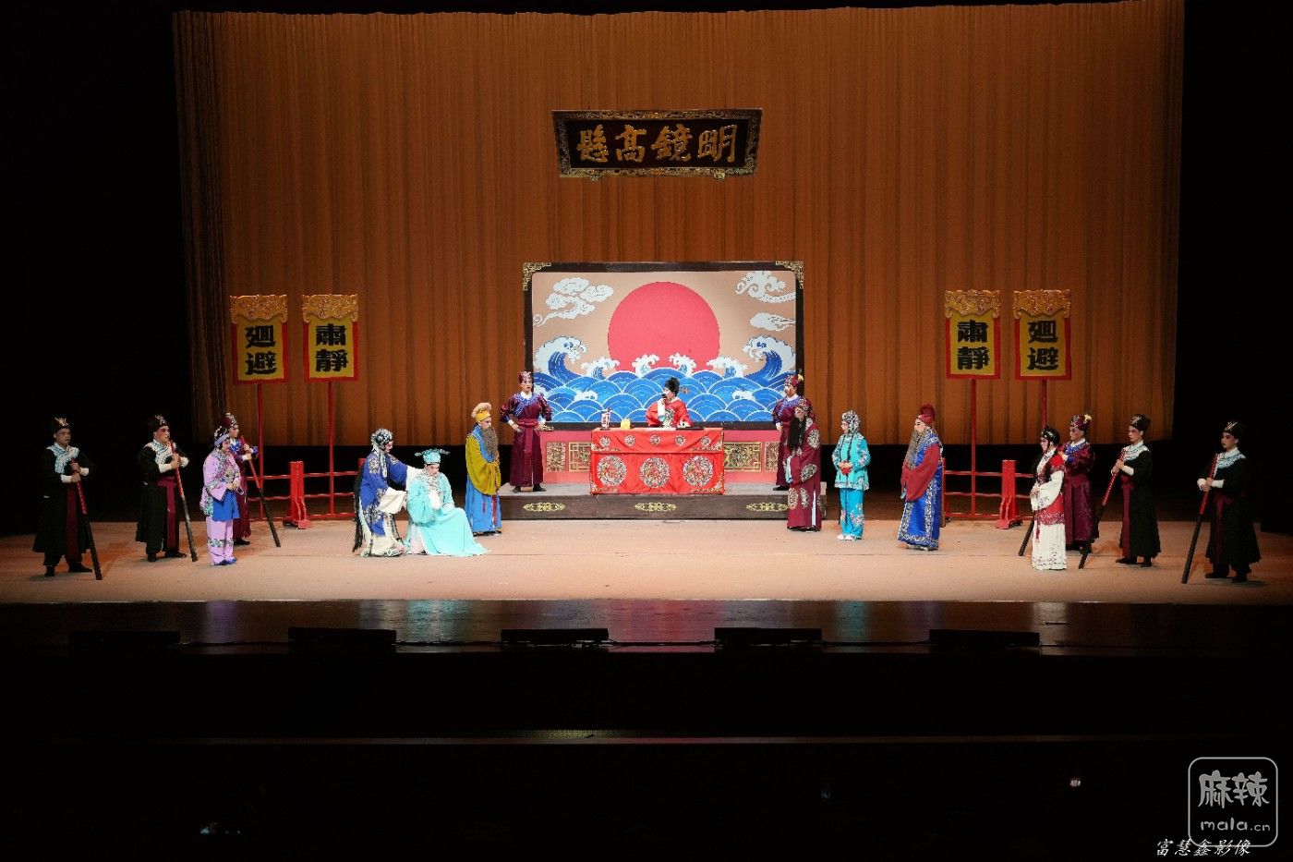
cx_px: 646
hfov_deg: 31.4
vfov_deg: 21.2
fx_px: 2298
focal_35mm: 64
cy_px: 431
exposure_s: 1/250
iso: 1000
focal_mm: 64
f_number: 4.5
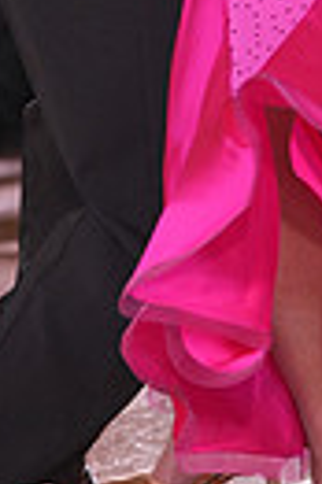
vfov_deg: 3.7
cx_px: 198
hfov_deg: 2.5
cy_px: -200
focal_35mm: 557
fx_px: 7492
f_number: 4
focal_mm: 126
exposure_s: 1/500
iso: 1250
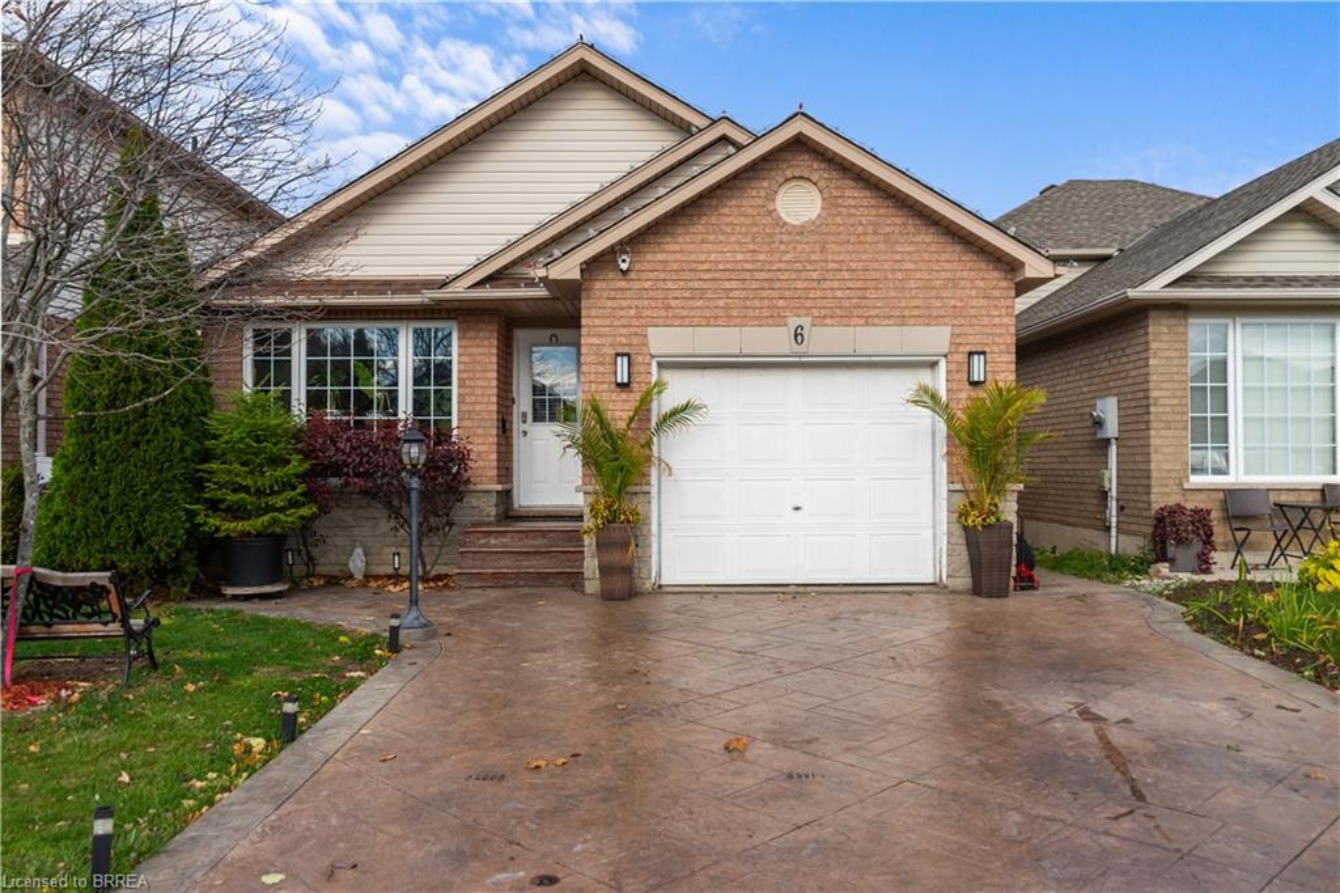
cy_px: 446
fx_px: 1042
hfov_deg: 65.5
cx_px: 670
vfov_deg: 46.4
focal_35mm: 28
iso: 800
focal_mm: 28
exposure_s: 1/500
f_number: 3.5
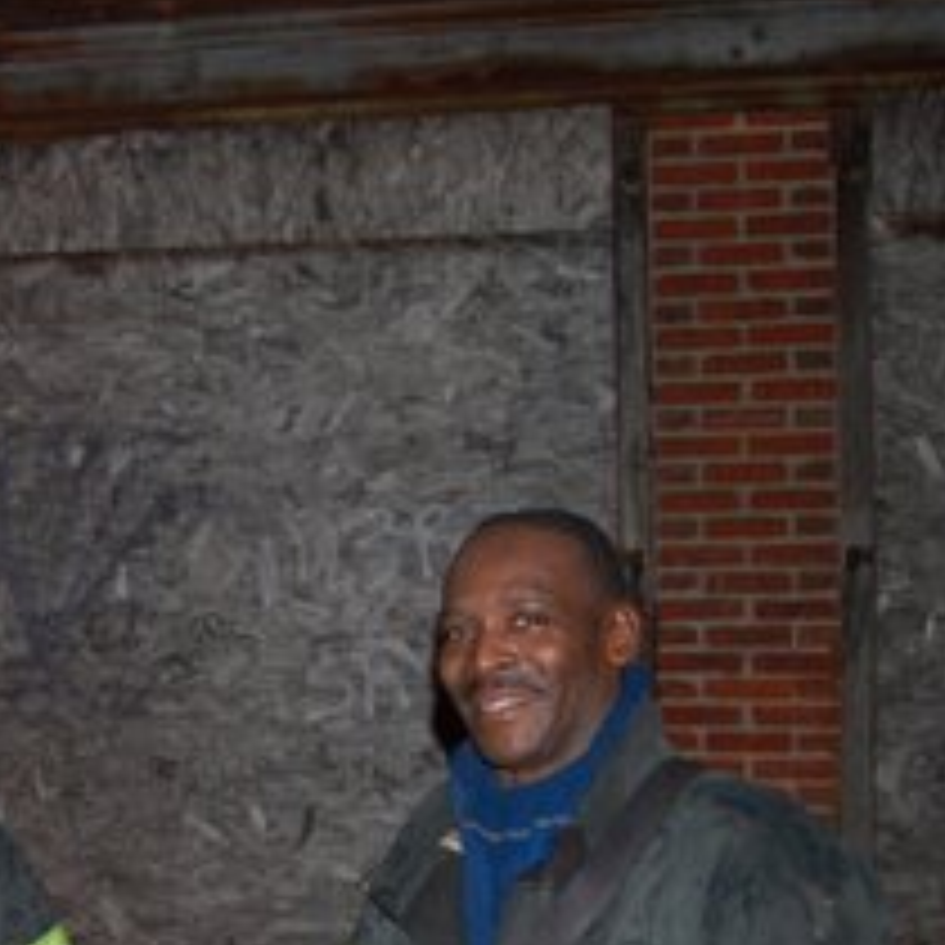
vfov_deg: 25.6
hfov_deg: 24.6
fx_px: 2068
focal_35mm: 67
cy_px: 610
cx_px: 14
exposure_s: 1/60
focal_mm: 23
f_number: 3.8
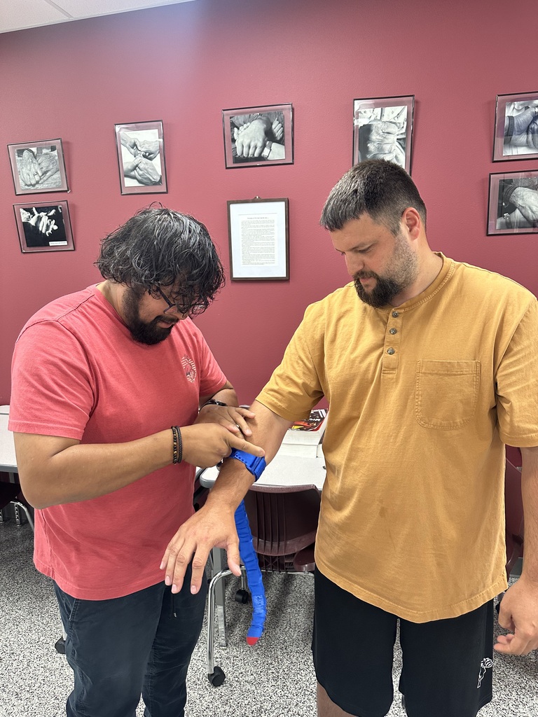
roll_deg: +1.0
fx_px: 497
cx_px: 269
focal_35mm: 24
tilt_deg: -9.3
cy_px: 358
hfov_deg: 56.8
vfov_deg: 71.6
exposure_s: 1/60
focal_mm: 6.86
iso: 250
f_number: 1.78
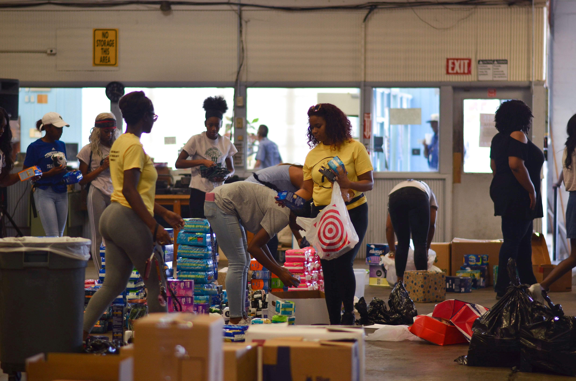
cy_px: 190
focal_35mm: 128
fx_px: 2036
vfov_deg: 10.7
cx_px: 288
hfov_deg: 16.1
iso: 320
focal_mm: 85
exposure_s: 1/250
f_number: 1.8
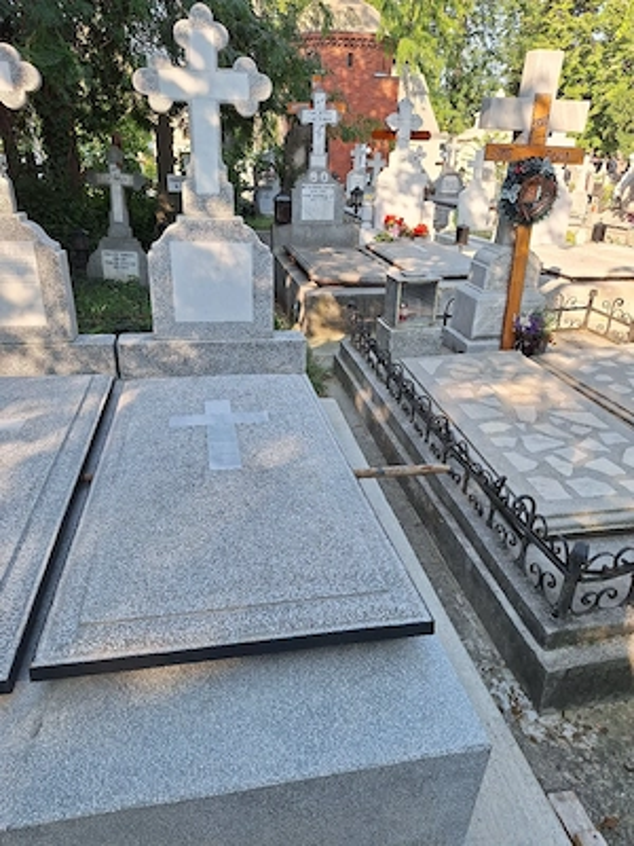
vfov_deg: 73.9
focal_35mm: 23
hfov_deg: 58.9
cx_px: 317
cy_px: 423
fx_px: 562
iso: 40
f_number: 1.8
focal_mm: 5.54
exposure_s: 1/769
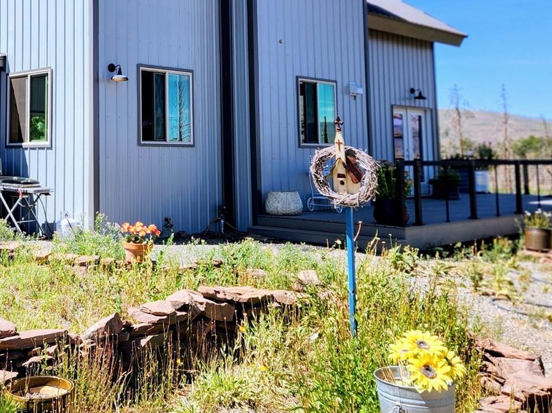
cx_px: 107
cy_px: 80
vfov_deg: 31.3
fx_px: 717
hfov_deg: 40.3
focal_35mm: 45
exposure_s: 1/927
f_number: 1.8
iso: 20
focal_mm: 5.4
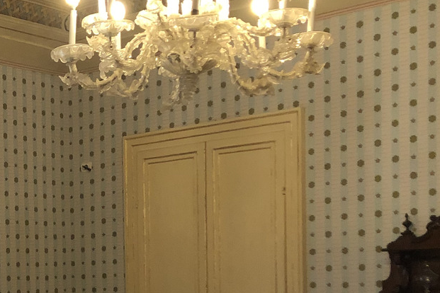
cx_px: 2
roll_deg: +2.0
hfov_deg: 25.7
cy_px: 306
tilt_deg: -2.8
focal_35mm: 75
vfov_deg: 17.7
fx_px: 917
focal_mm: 4
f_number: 1.8
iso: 100
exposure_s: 1/13
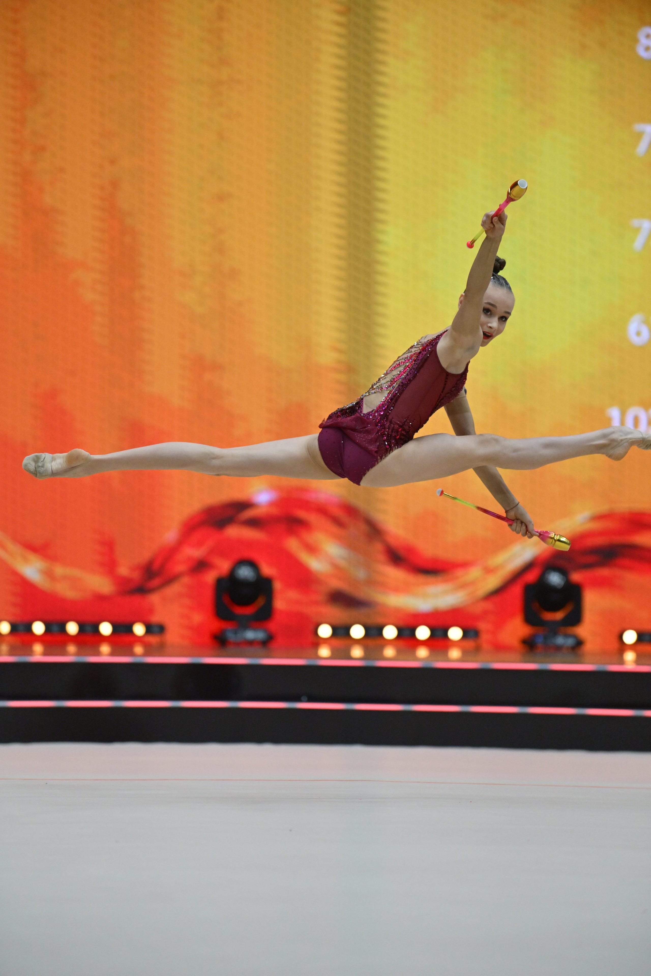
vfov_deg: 10.3
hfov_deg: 6.9
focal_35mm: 200
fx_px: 5425
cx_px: 326
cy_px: 488
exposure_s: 1/4000
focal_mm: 200
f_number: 3.2
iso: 4000
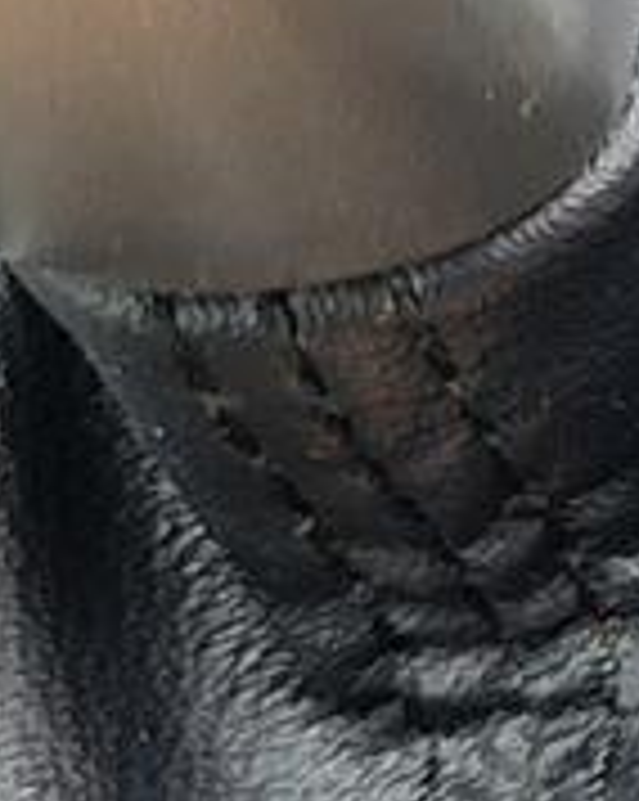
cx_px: 2030
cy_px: 99
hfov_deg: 7.3
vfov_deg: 10.5
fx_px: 4334
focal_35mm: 183
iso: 40
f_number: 1.8
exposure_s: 1/122
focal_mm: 5.4
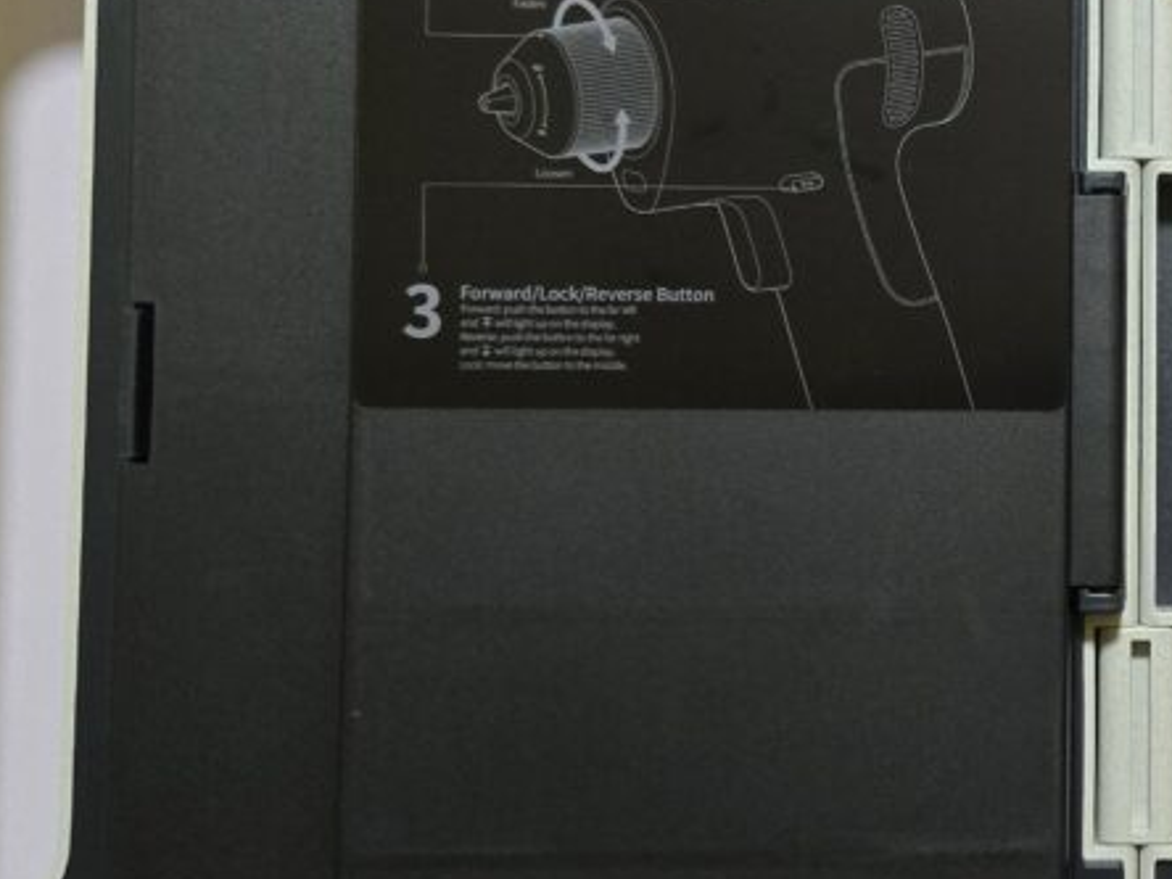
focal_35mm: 53
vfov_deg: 27.5
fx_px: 1794
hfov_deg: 33.6
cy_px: 343
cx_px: 1127
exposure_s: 1/100
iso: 640
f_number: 1.8
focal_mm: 5.4
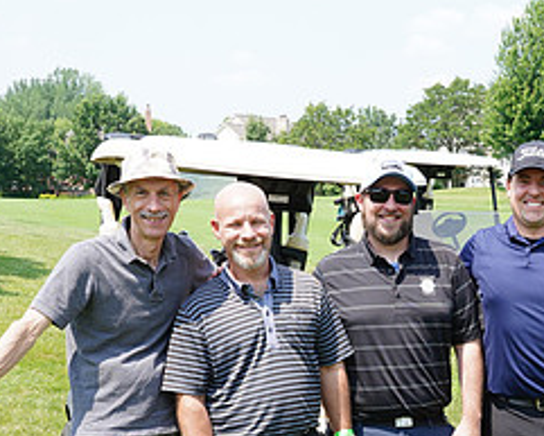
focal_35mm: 70
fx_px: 1127
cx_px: 388
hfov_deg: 26.9
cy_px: 378
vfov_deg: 21.5
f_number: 9
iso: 250
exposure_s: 1/200
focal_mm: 31
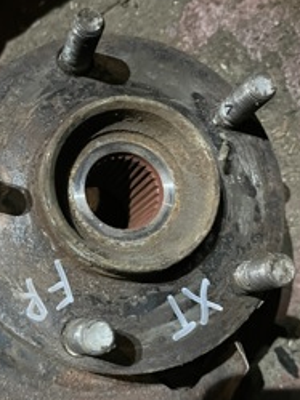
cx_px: 83
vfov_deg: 38.2
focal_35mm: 50
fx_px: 579
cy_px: 200
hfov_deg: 28.7
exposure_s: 1/25
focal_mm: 5.1
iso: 640
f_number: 1.6
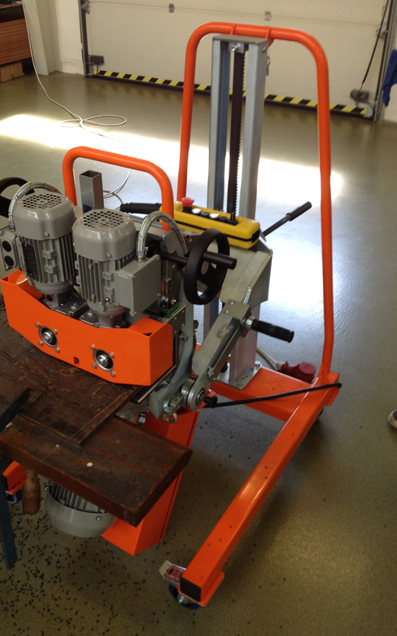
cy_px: 322
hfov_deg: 33.5
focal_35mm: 38
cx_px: 172
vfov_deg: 51.5
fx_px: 658
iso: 80
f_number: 2.4
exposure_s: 1/60
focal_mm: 4.28
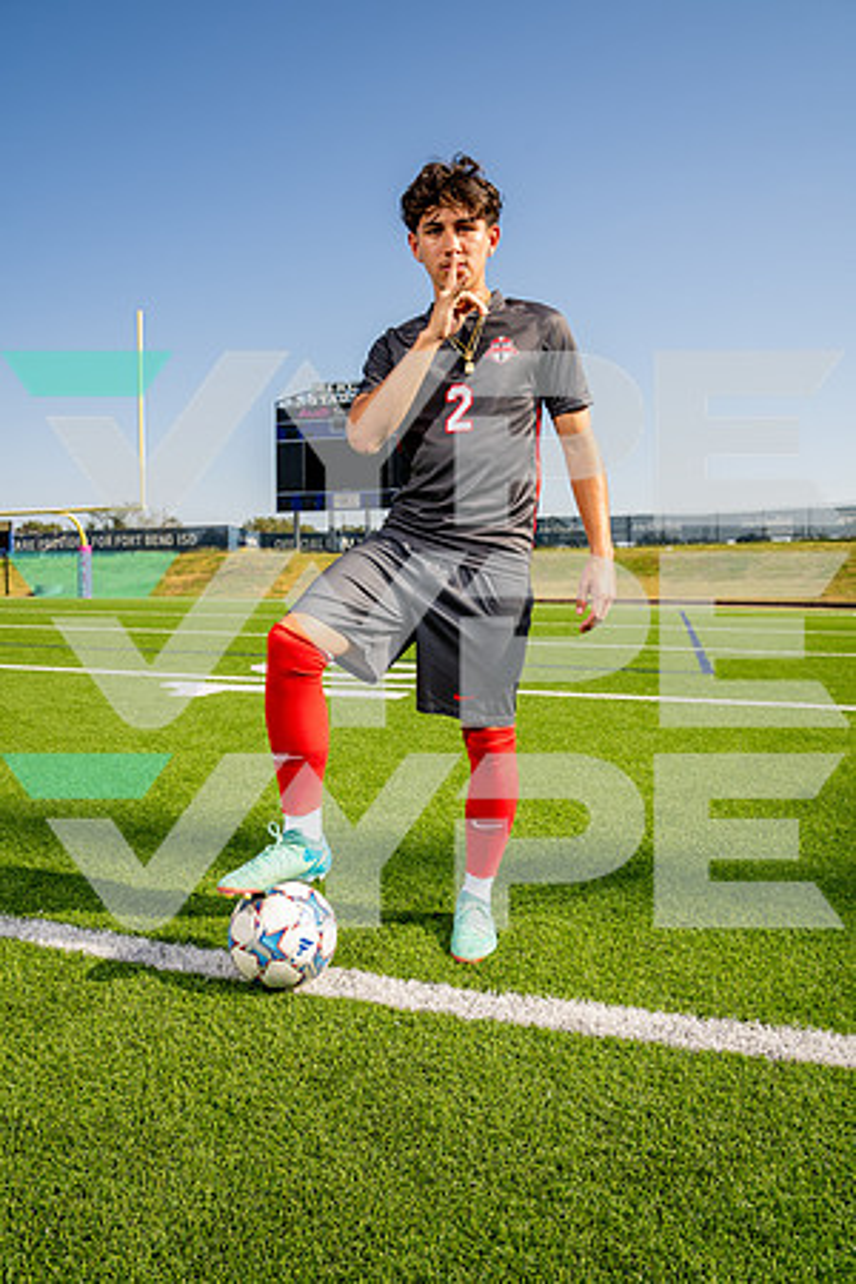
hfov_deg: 53.1
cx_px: 428
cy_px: 642
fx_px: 856
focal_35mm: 24
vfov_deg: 73.7
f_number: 7.1
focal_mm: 24
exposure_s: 1/125
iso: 50
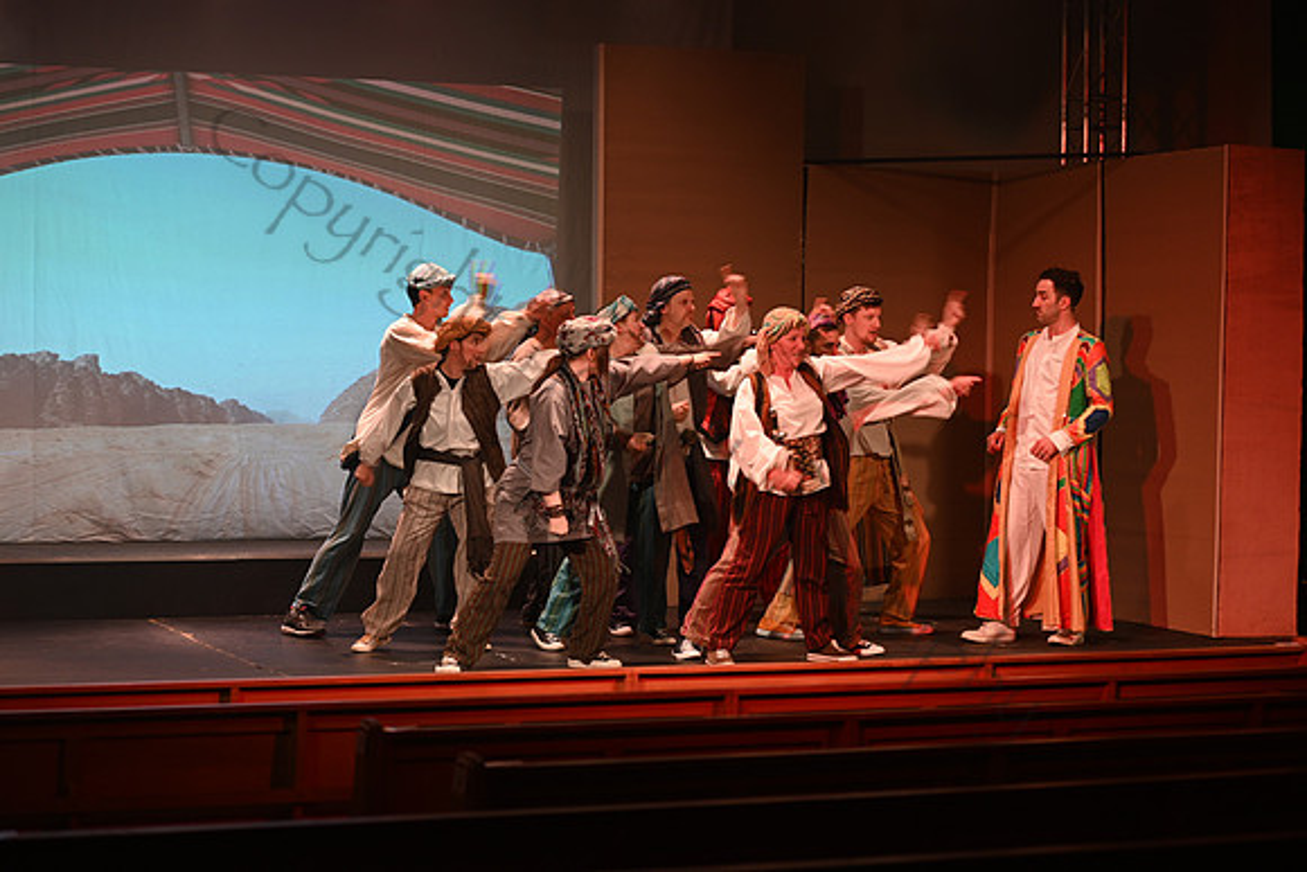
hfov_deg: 26.0
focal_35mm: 78
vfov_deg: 17.5
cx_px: 654
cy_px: 436
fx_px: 2832
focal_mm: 78
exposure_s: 1/80
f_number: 2.8
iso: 640
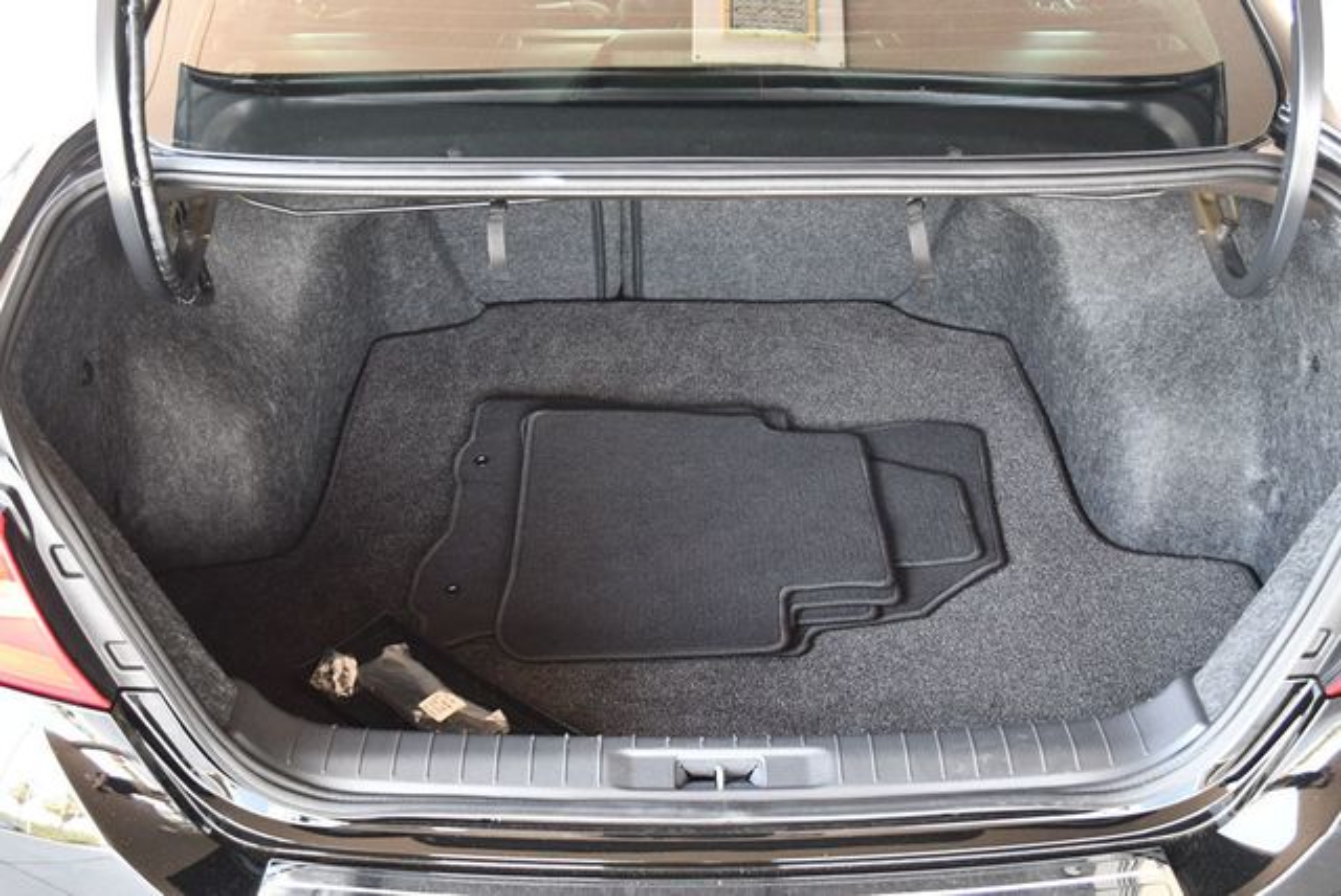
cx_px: 670
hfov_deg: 53.1
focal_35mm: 36
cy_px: 448
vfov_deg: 36.9
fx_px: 1342
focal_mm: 18
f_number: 3.5
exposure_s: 1/125
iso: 1400
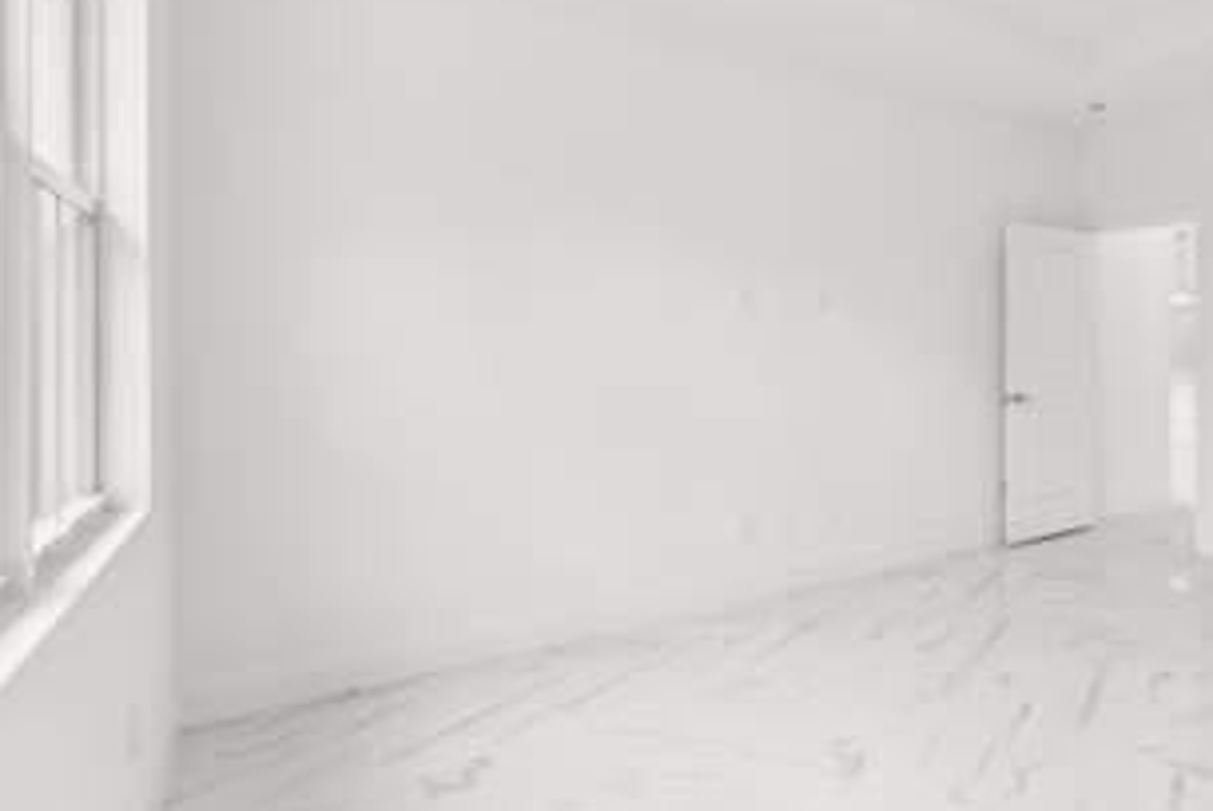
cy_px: 354
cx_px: 947
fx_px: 742
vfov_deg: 57.2
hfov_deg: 71.7
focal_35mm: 22
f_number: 8
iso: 200
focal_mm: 14
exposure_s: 1/6
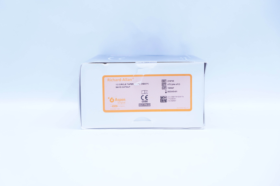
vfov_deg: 24.3
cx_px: 140
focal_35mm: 56
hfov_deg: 36.0
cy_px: 93
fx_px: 431
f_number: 5
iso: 800
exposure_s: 1/160
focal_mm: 37
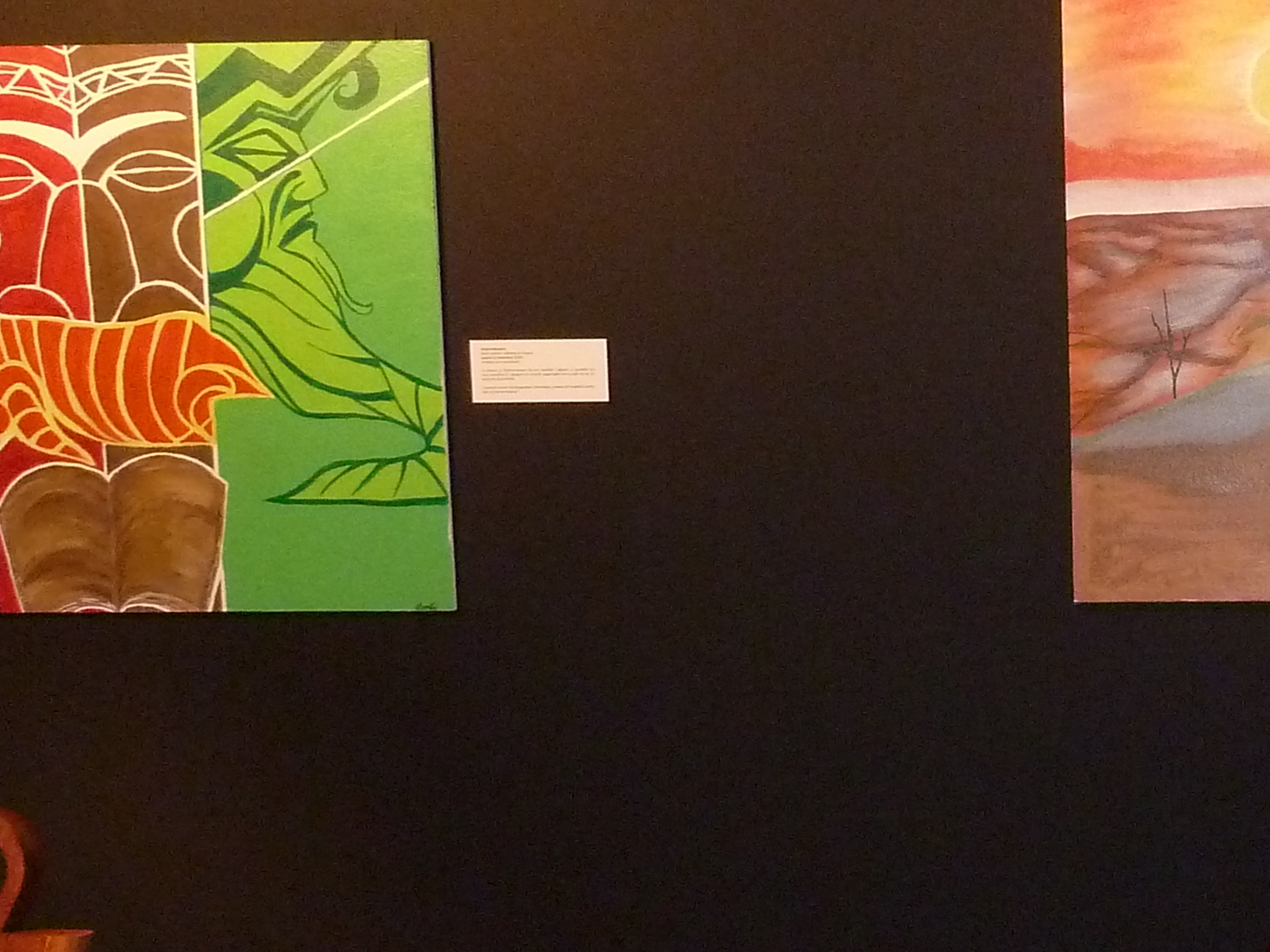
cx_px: 1305
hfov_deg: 26.8
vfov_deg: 21.6
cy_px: 459
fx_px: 2495
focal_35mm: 68
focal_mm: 4.1
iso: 400
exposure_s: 1/60
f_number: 3.3
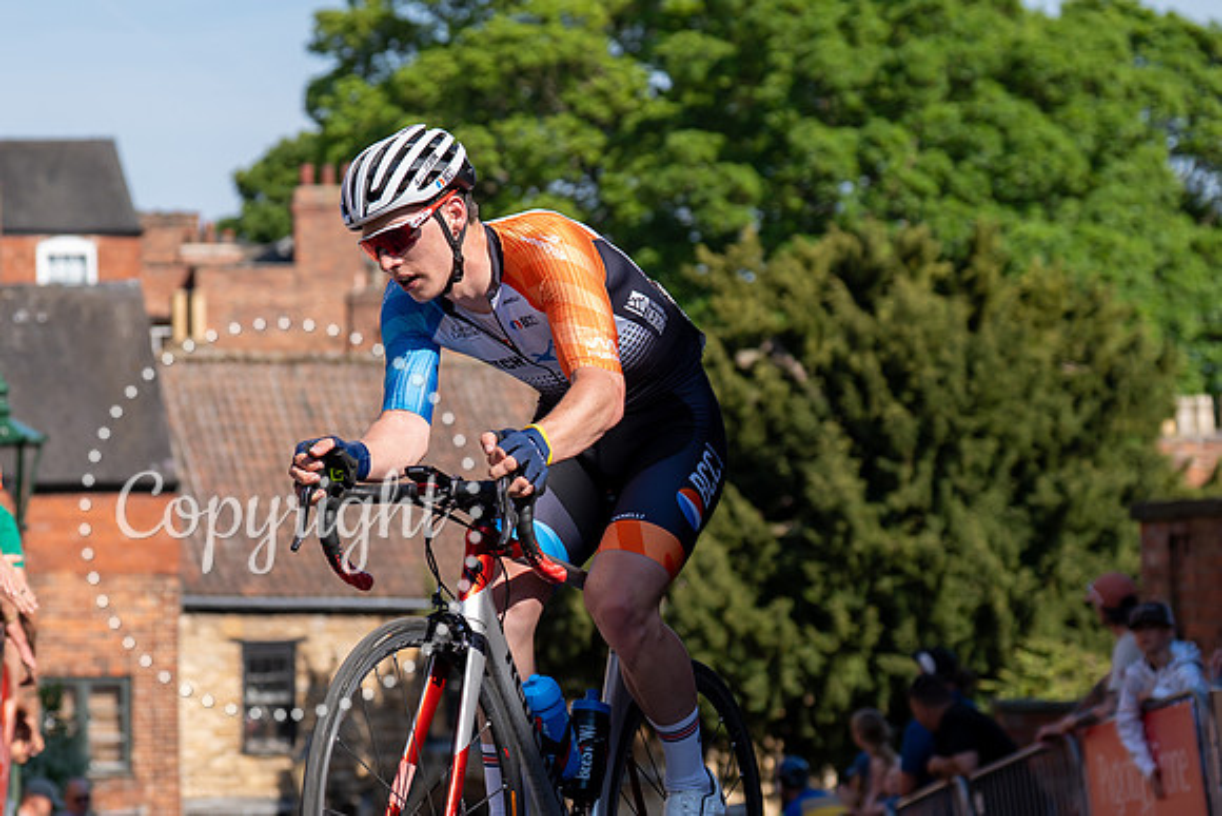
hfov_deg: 15.8
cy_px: 461
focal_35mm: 129
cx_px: 324
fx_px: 4394
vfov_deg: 10.6
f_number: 3.5
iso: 100
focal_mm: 70
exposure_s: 1/1000
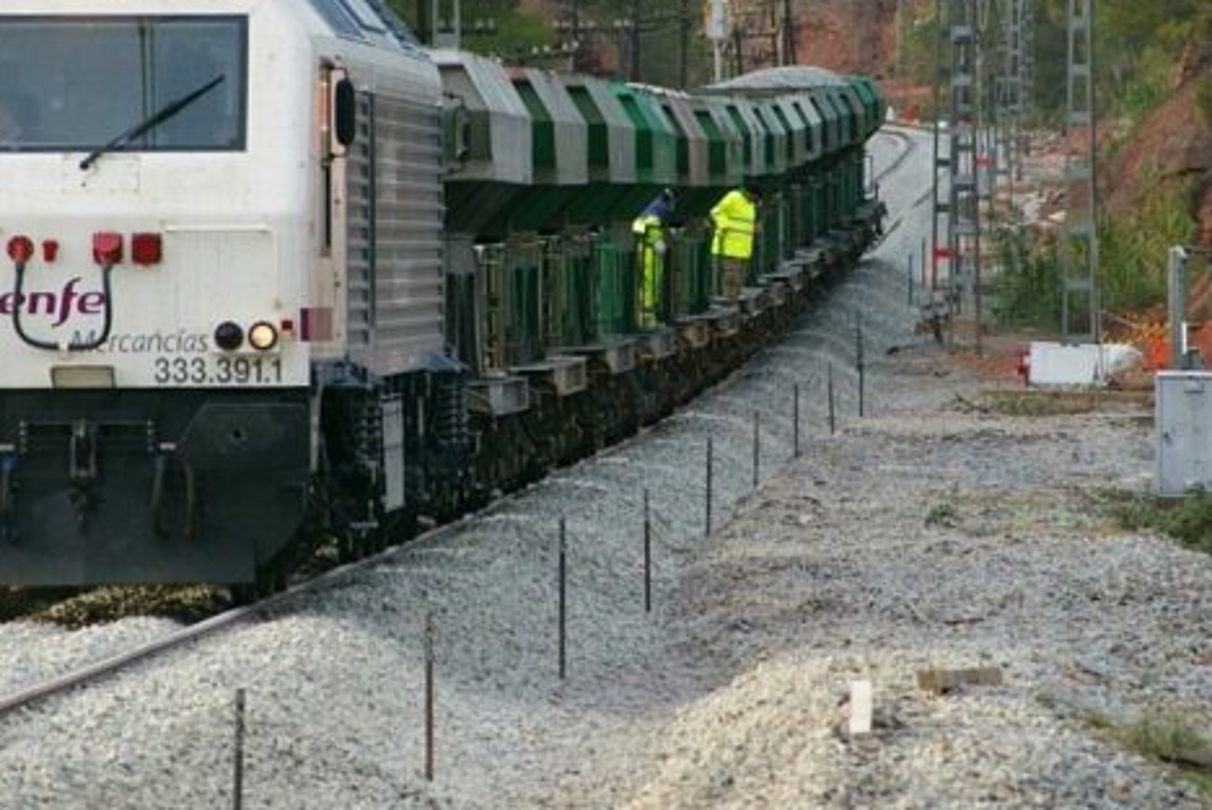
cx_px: 521
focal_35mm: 492
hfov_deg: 4.2
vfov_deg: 2.8
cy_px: 273
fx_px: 16579
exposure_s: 1/250
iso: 400
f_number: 7.1
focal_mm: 200
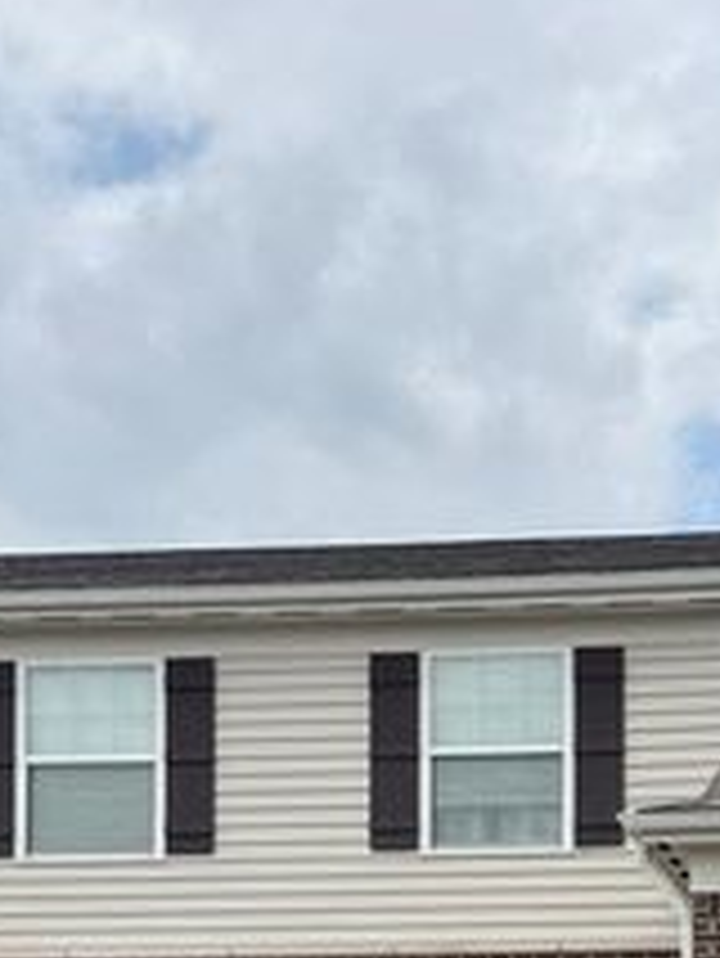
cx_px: 662
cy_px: 1032
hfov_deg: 19.3
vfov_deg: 24.4
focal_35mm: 75
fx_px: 2078
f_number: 1.78
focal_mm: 6.76
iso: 80
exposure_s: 1/4975
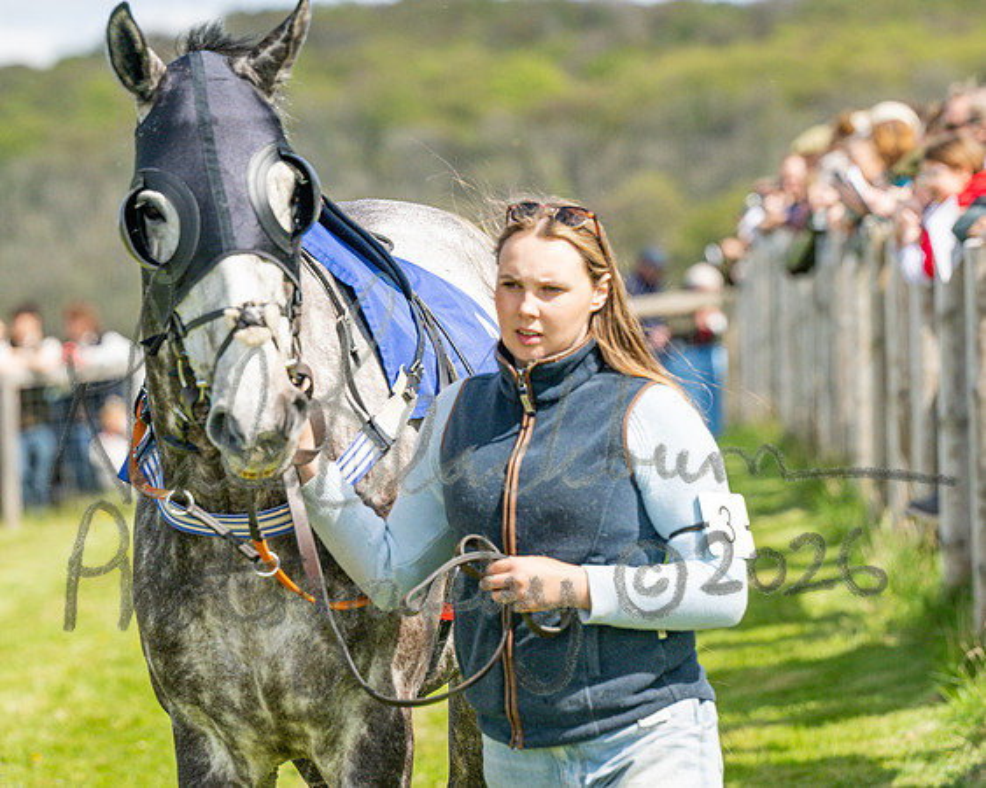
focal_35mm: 244
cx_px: 431
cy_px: 394
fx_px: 7132
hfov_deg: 7.9
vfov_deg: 6.3
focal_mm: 145
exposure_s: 1/3200
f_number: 4
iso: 400
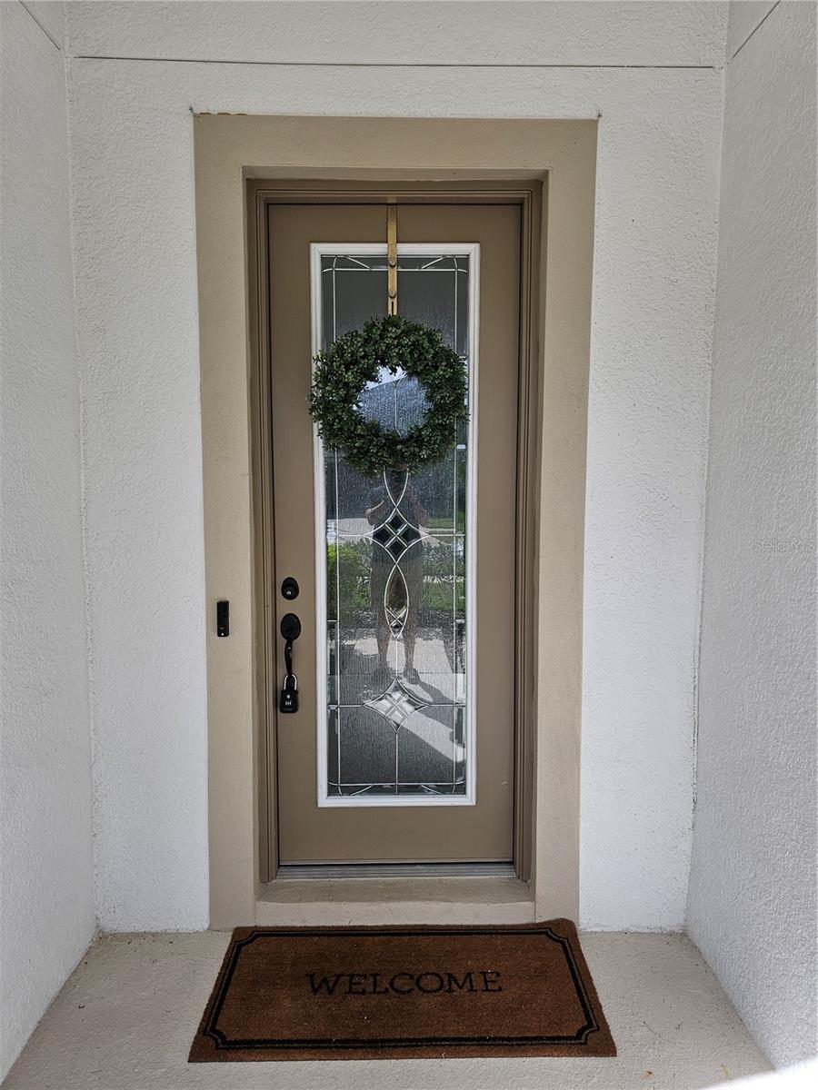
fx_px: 725
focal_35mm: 23
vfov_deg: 73.9
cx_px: 409
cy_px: 545
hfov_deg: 58.9
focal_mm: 6.3
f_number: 1.7
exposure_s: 1/499
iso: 16
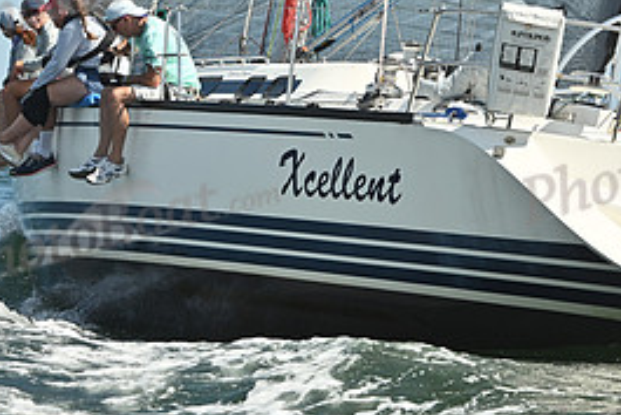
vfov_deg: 6.3
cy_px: 74
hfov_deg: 9.4
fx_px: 3780
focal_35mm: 219
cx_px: 403
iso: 250
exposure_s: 1/1250
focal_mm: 100
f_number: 8
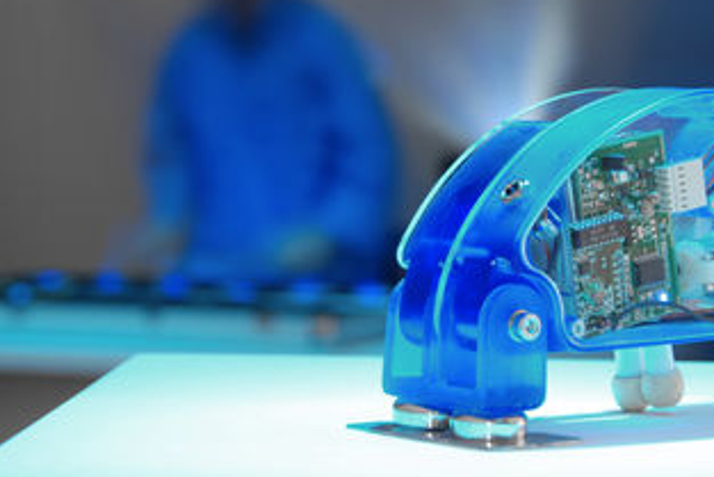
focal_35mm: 131
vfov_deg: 10.5
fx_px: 2599
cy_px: 159
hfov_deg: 15.6
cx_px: 465
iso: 100
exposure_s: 4.5
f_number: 8
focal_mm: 62
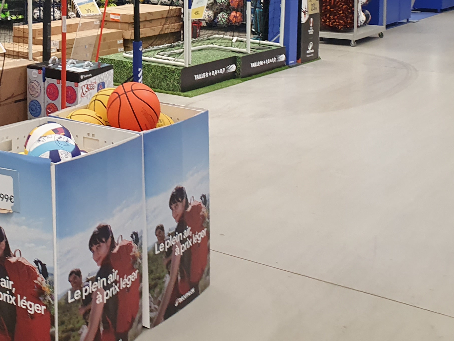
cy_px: 17
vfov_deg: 24.3
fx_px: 761
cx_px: 83
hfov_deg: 32.2
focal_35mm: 58
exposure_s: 1/50
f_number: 2.4
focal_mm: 4.32
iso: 200
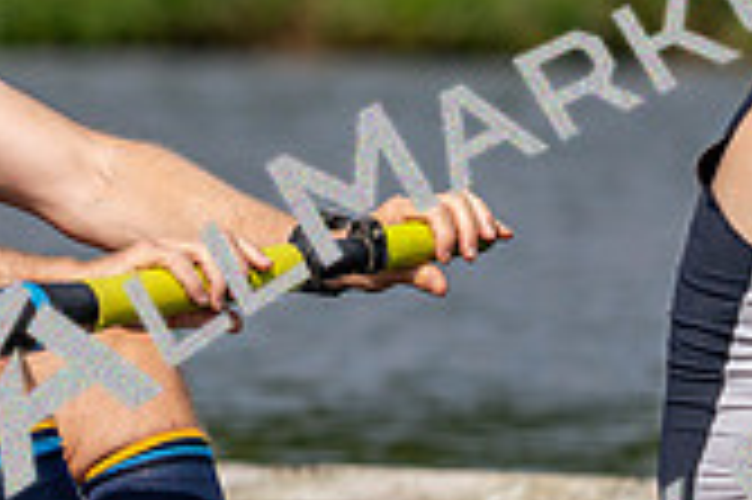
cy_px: 70
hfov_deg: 1.8
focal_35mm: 1128
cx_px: -405
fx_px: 23539
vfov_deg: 1.2
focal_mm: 324
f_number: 6.3
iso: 200
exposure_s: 1/1600
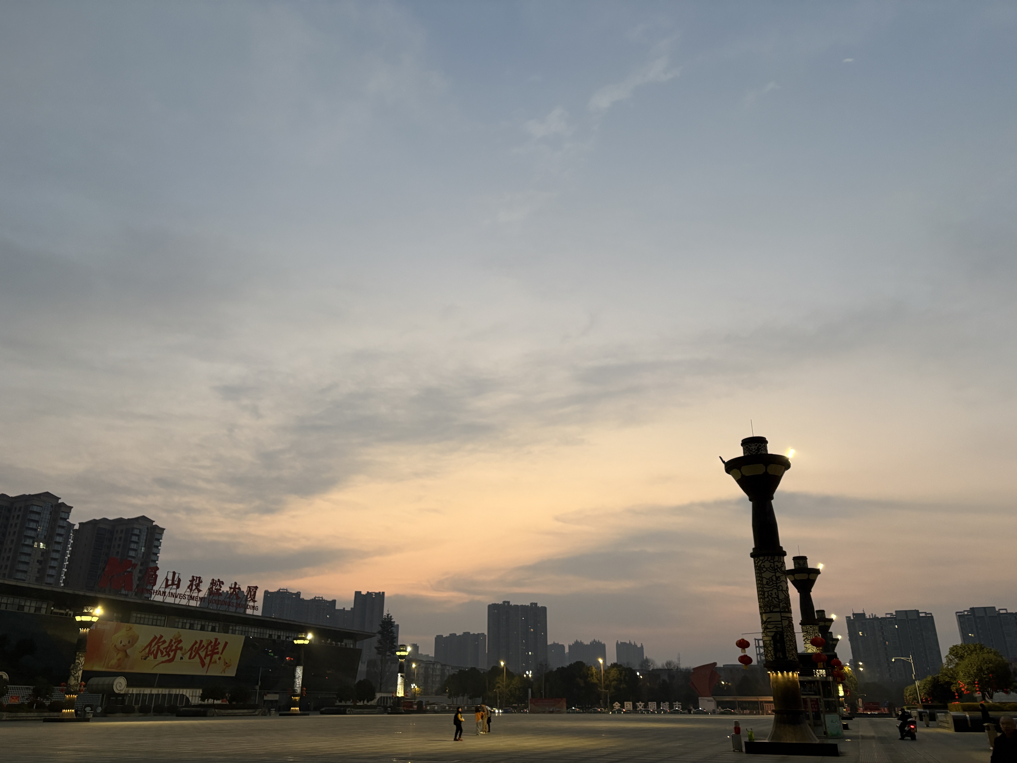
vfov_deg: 53.1
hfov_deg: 67.3
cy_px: 382
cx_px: 508
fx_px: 764
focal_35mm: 26
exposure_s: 1/60
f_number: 1.6
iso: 200
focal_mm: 5.96
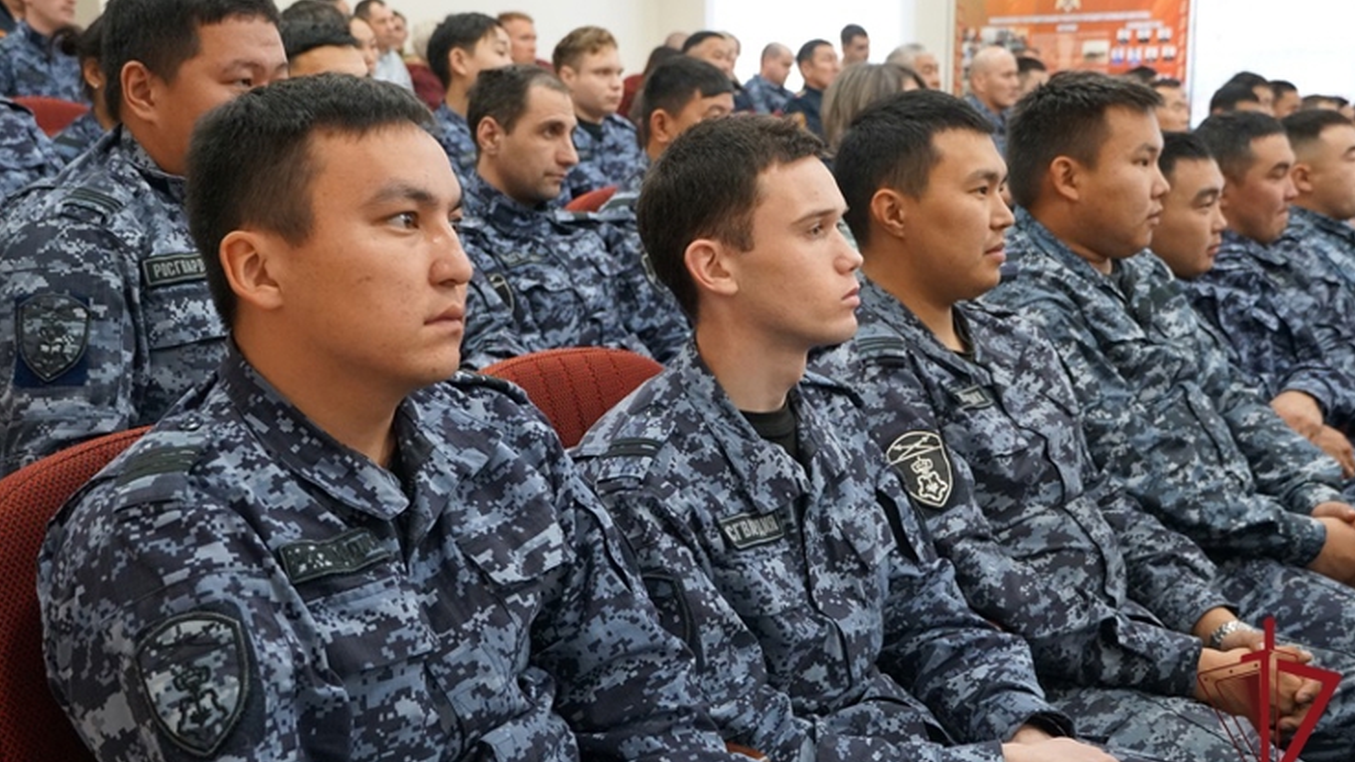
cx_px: 674
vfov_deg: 24.2
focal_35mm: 50
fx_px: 1780
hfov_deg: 41.7
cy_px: 386
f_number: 4.5
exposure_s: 1/160
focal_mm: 31
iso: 3200
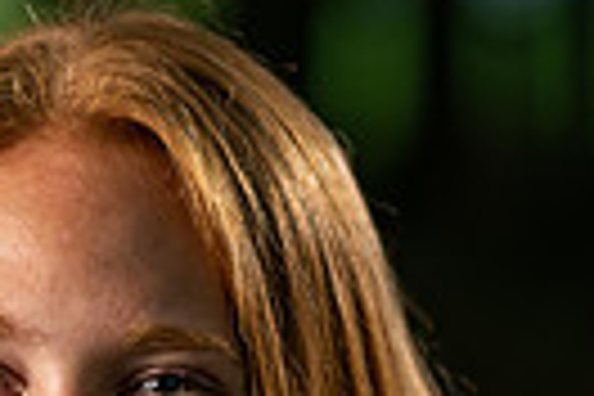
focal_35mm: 499
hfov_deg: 4.1
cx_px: 651
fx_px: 8233
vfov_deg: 2.8
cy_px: 543
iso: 80
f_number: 1.8
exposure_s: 1/320
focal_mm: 85
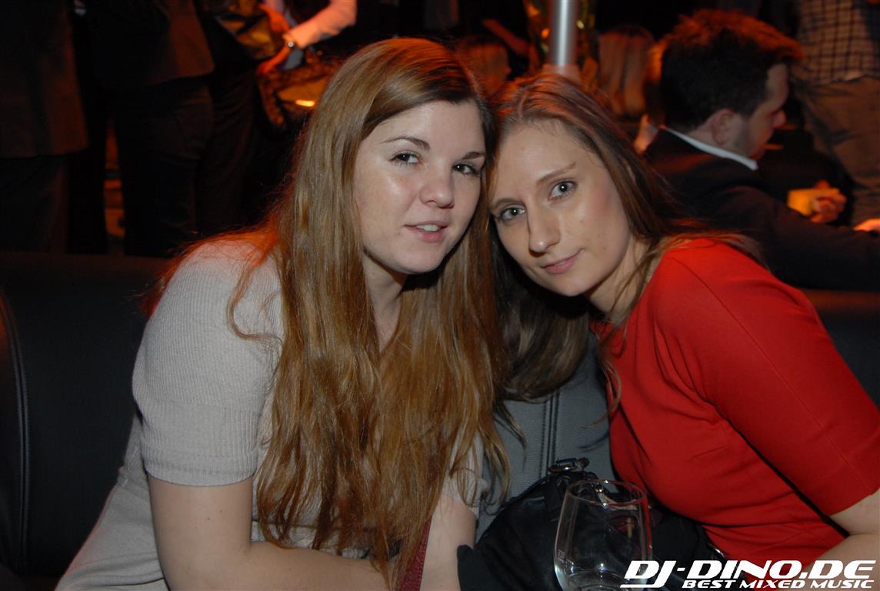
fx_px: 882
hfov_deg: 53.0
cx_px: 440
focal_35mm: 36
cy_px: 296
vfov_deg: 37.0
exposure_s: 1/13
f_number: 5.6
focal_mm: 24
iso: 400
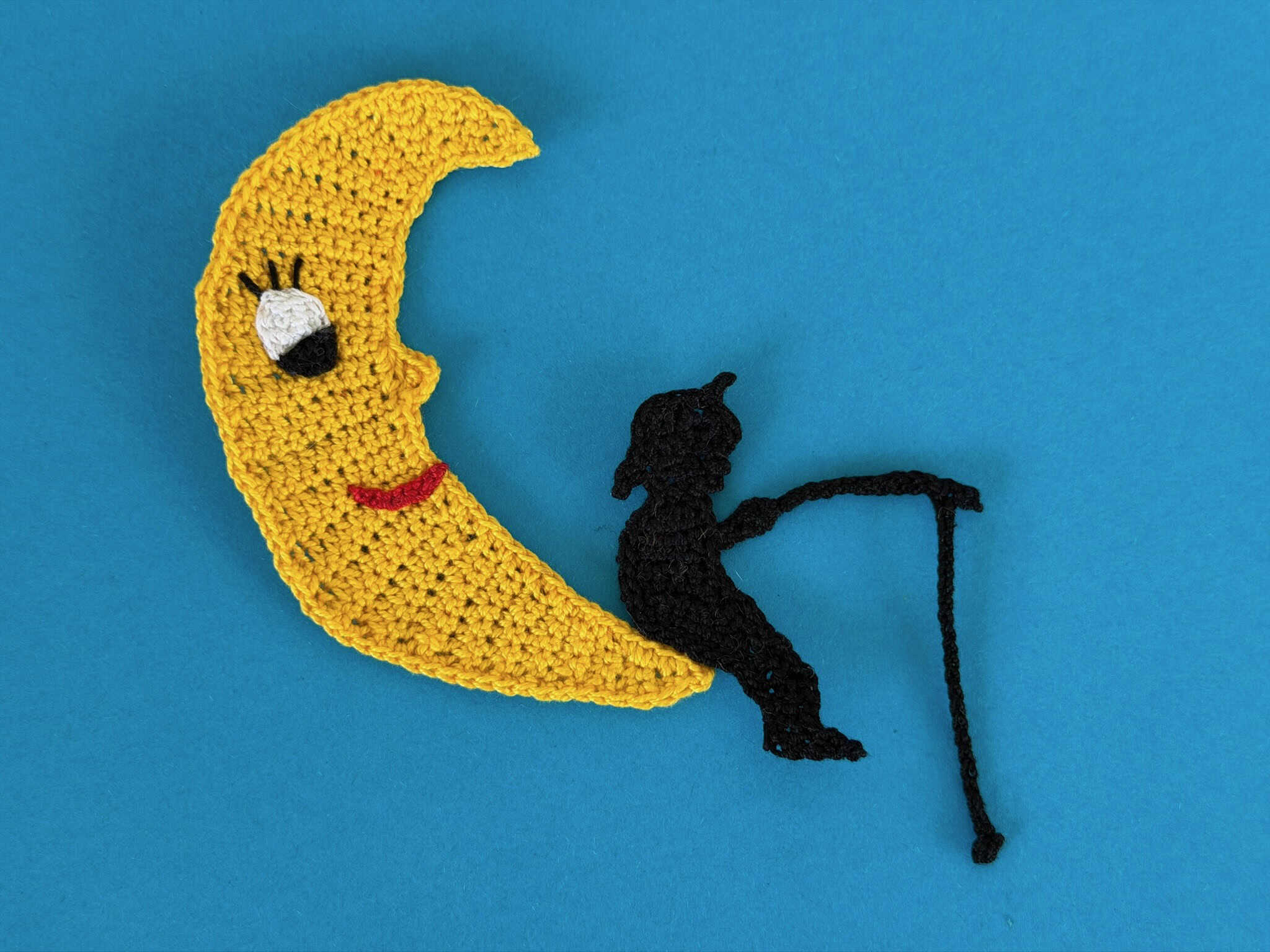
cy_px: 476
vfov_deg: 30.3
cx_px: 635
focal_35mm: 48
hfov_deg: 39.7
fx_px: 1761
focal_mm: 6.8
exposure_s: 1/121
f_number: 1.8
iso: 50
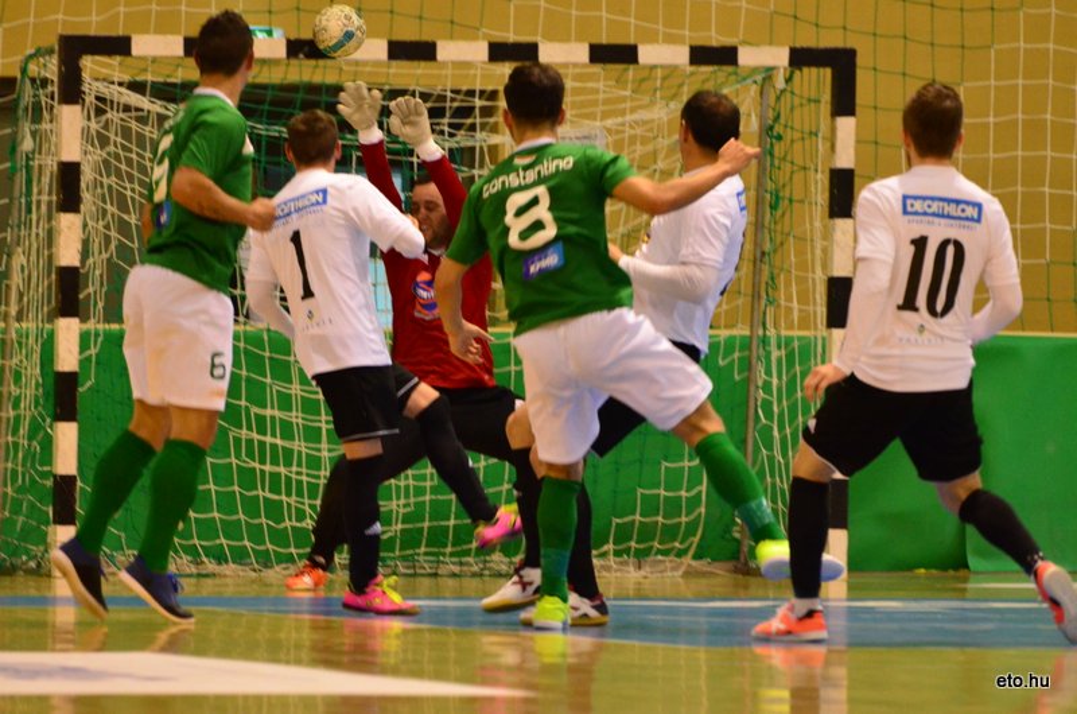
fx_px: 10748
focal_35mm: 360
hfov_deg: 5.7
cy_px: 357
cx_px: 538
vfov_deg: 3.8
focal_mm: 240
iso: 4000
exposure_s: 1/320
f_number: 5.3
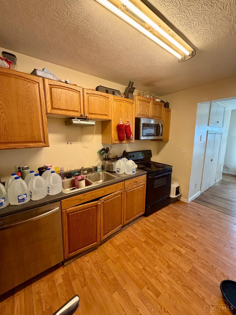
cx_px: 118
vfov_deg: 102.0
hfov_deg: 85.7
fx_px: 127
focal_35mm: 14
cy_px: 158
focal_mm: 2.22
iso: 320
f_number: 2.2
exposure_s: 1/63
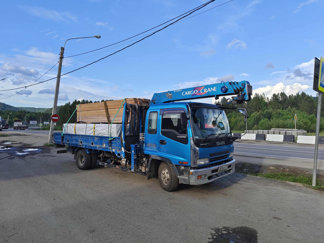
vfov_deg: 58.9
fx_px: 215
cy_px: 122
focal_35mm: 23
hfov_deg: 73.9
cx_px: 162
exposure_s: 1/746
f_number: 1.88
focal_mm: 5.56
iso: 71
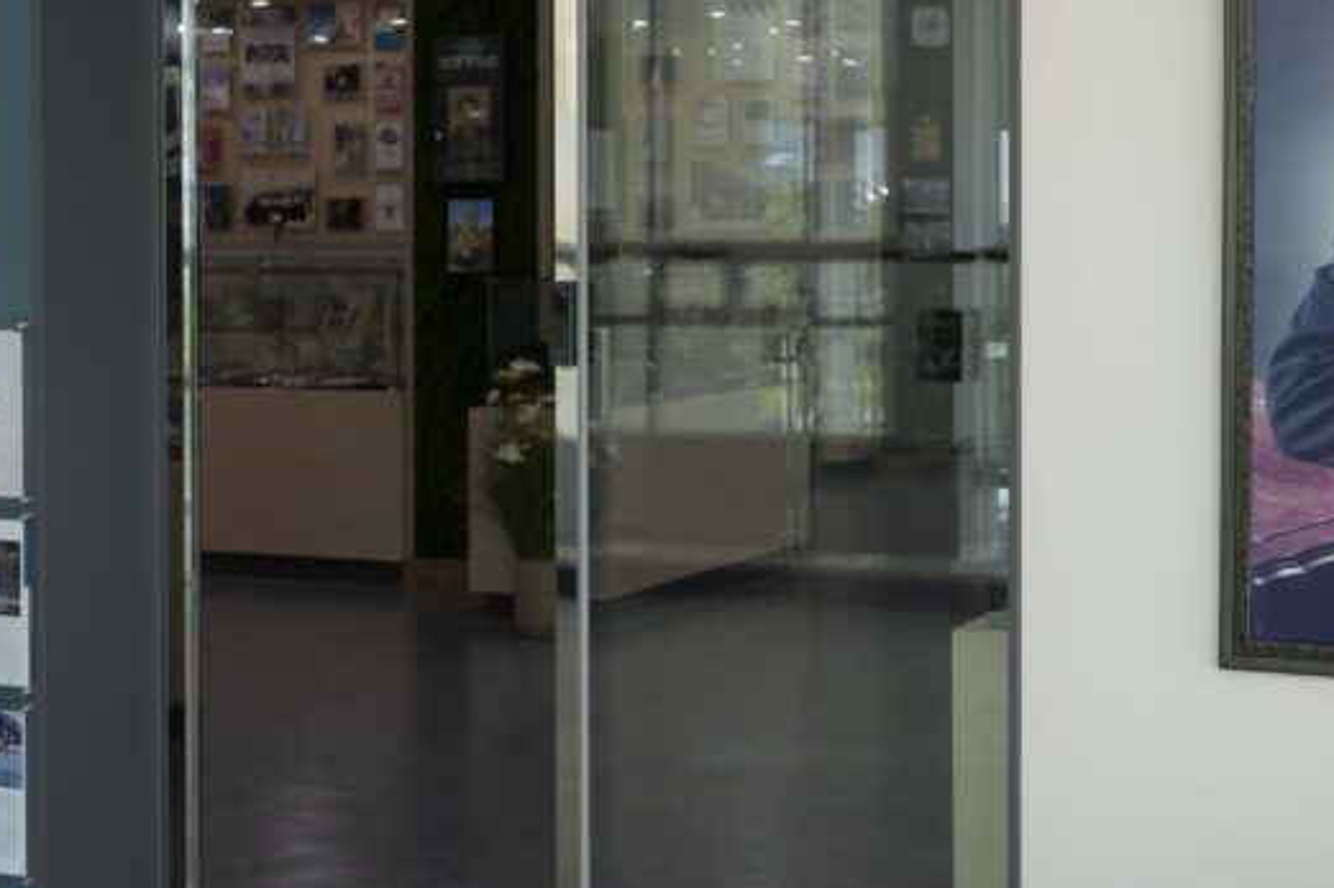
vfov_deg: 23.6
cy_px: 278
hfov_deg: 34.8
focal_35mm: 57
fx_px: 2111
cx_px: 868
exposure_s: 1/160
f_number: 4
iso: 200
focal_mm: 29
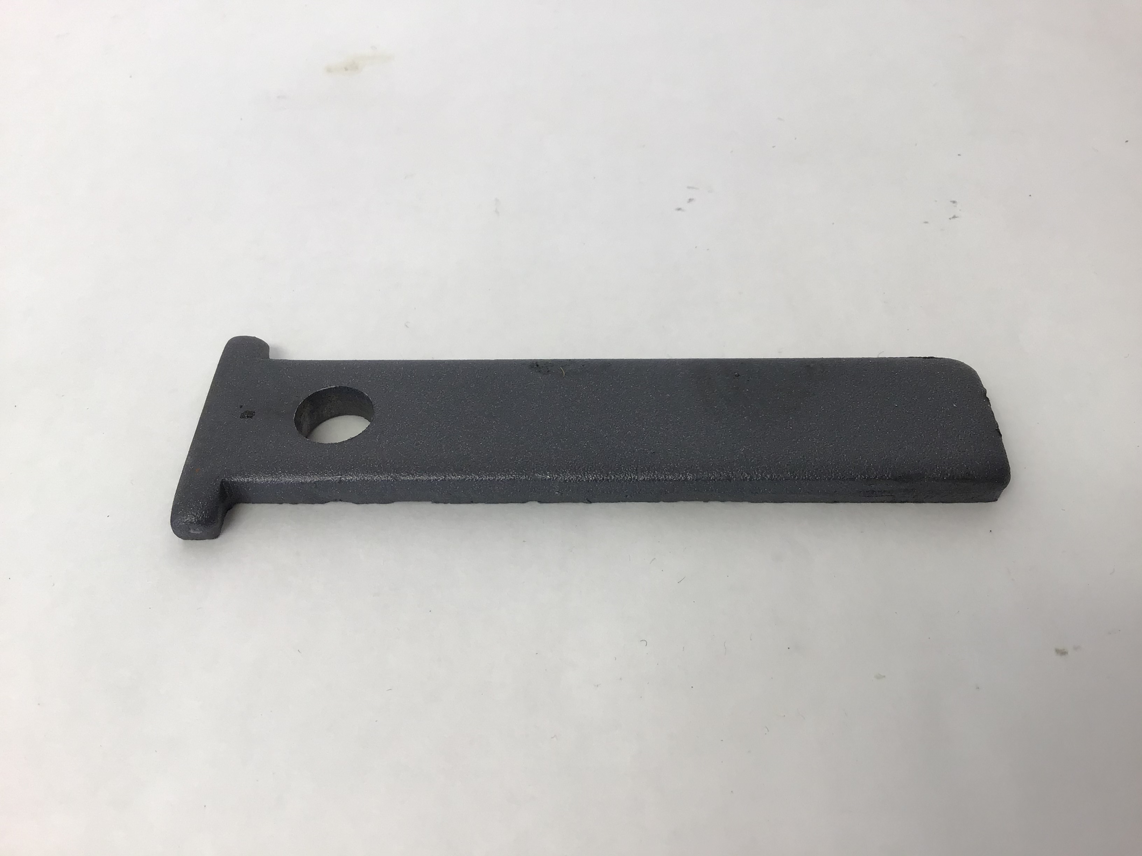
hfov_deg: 58.4
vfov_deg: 45.4
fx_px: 1023
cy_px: 428
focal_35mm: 31
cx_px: 571
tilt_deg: -48.7
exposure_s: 1/60
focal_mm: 3.3
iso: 32
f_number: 2.4
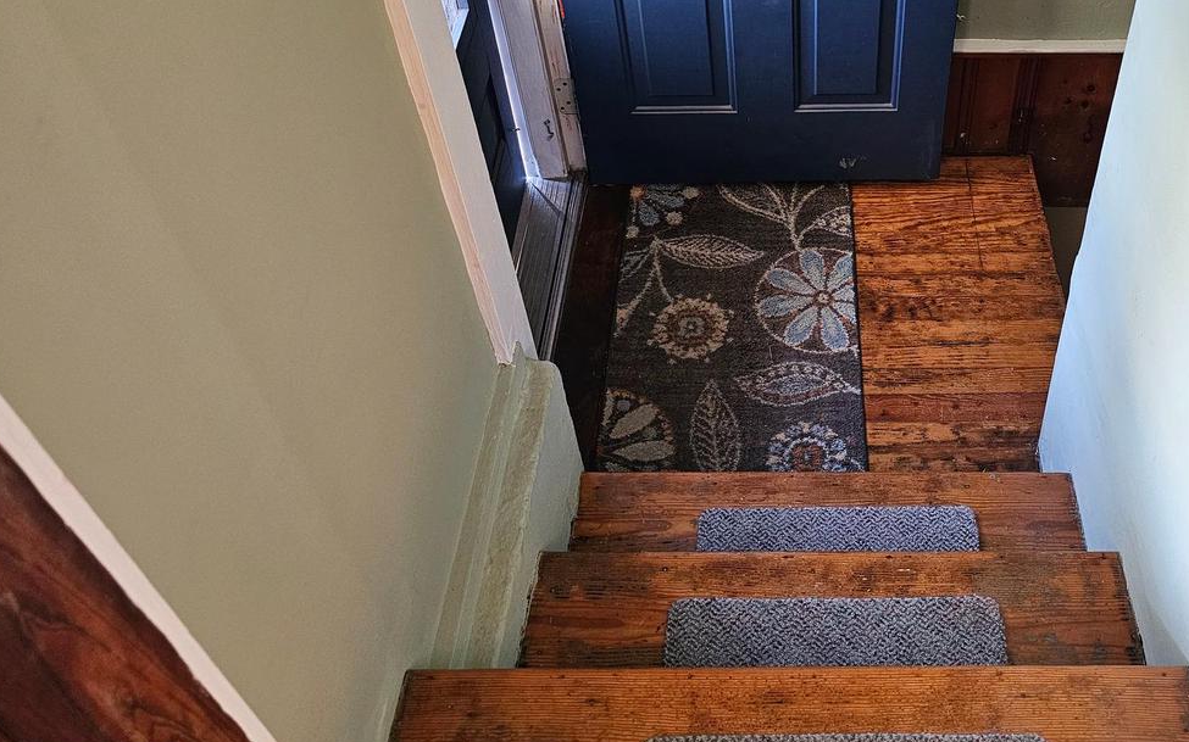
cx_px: 843
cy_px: 168
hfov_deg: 52.4
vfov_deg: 34.4
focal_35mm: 36
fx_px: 1166
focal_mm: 6.3
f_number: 1.7
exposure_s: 1/60
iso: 500
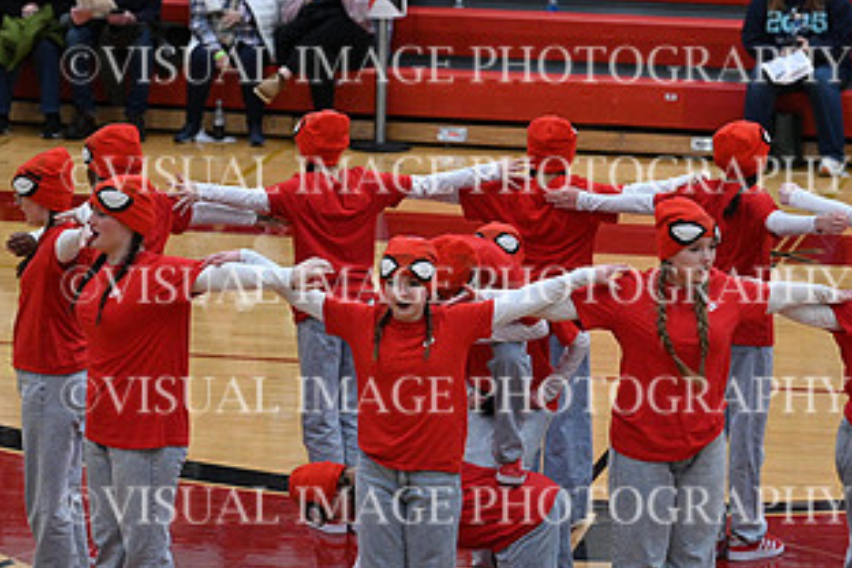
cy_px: 340
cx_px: 456
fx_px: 5277
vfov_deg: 6.2
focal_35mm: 223
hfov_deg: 9.2
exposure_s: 1/400
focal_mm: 120
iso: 4000
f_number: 4
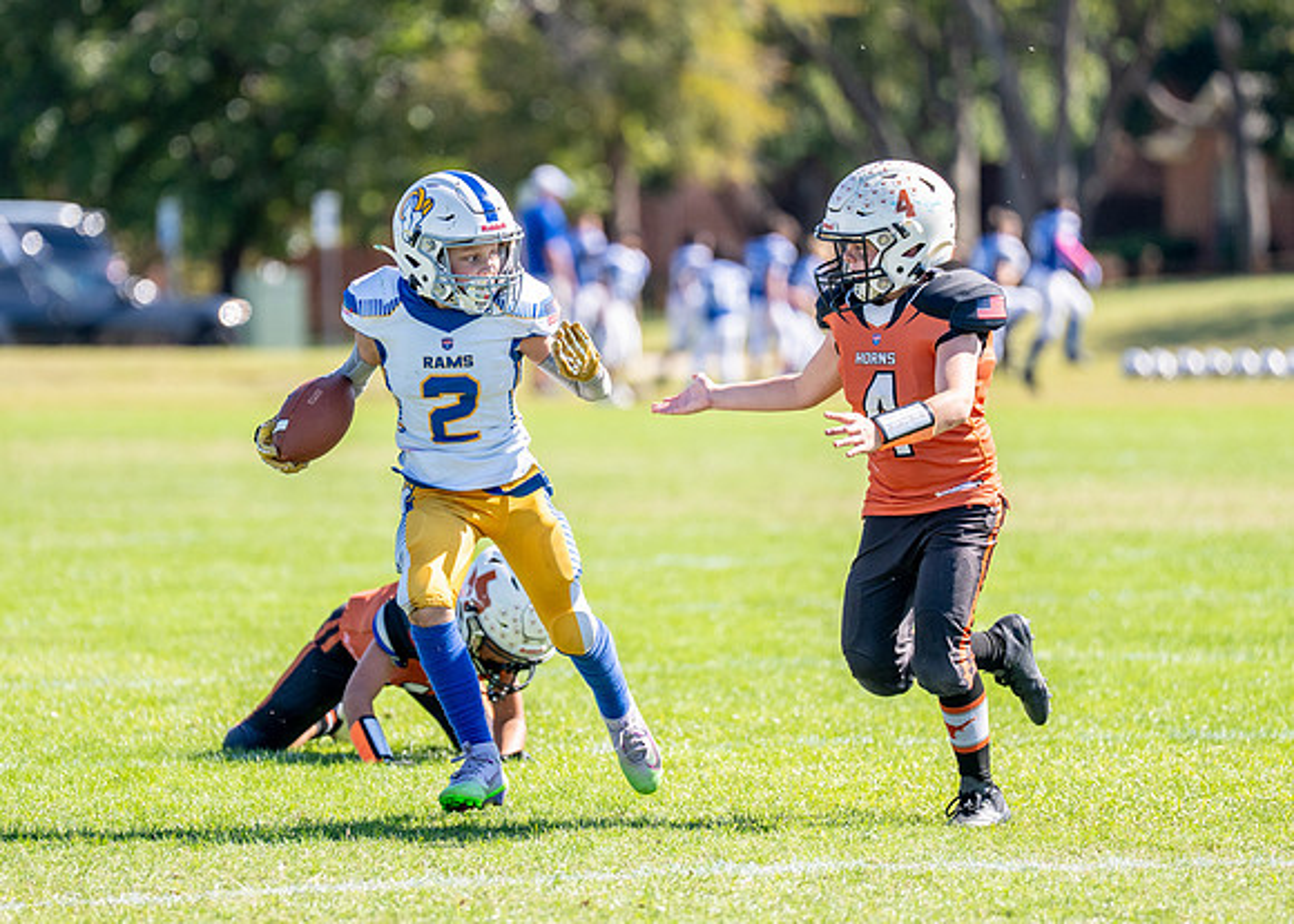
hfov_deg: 6.3
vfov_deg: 4.5
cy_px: 429
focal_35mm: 320
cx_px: 486
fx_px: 11747
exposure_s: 1/3200
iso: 250
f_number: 2.8
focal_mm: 200
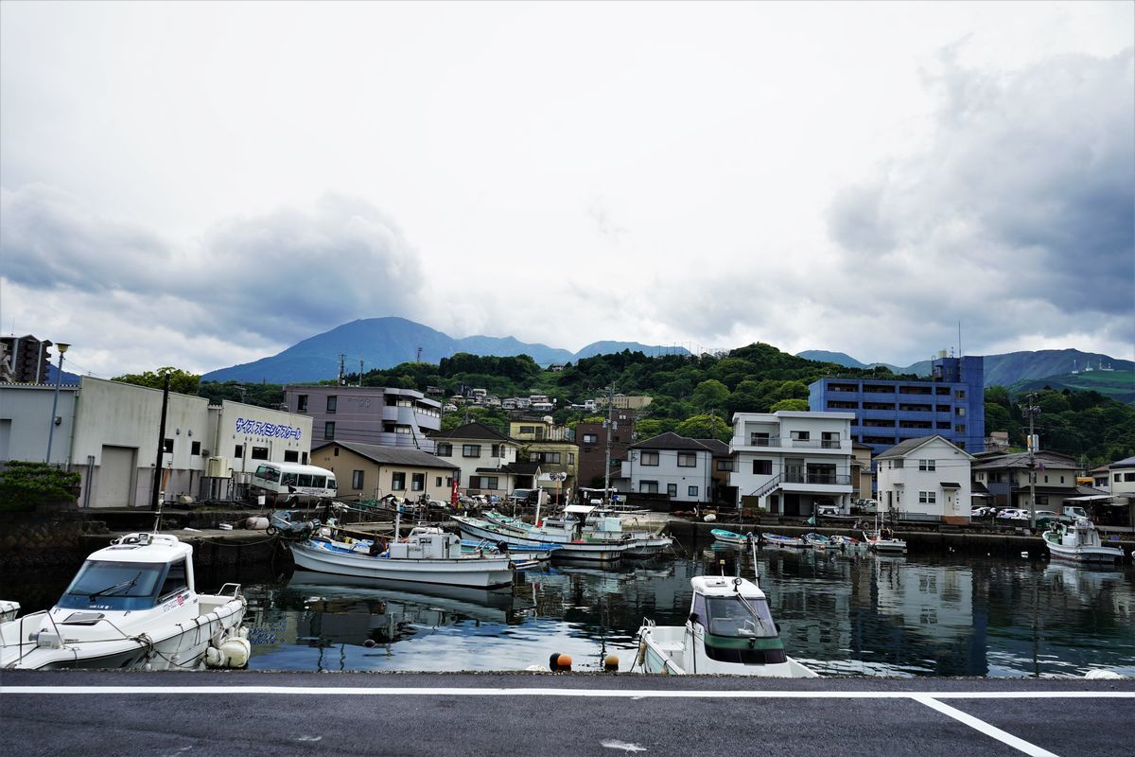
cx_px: 568
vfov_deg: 46.4
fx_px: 883
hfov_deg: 65.5
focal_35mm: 28
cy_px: 378
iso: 100
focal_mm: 28
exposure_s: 1/160
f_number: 10
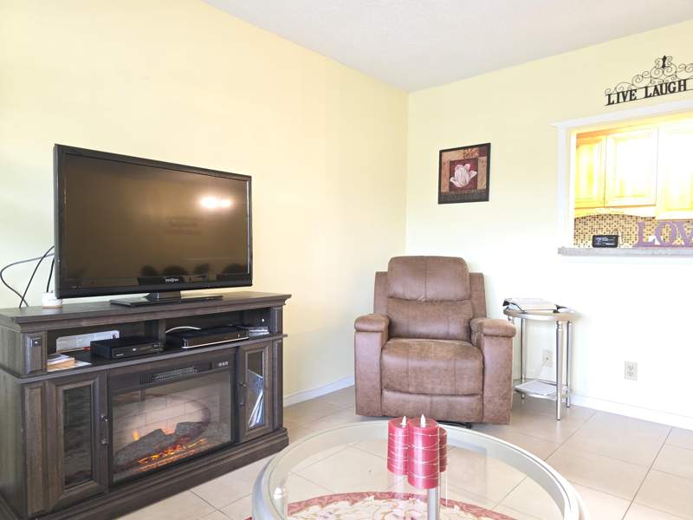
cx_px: 346
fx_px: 460
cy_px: 260
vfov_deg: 58.9
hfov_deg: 73.9
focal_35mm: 23
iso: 125
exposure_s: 1/13.4
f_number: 1.7
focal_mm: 6.3
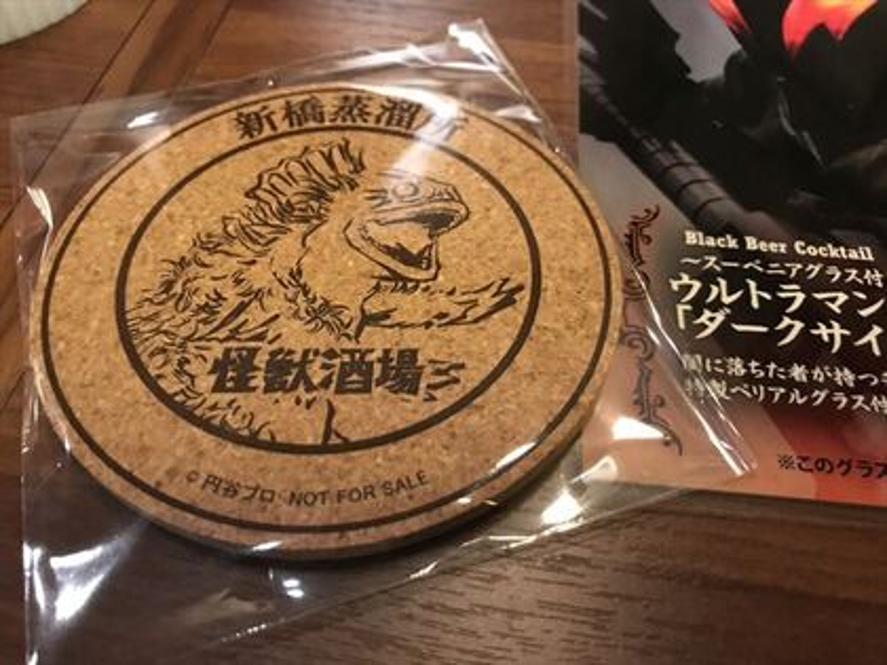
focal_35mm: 28
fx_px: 717
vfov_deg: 49.7
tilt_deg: -54.9
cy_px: 332
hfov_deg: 63.4
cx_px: 444
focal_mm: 3.99
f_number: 1.8
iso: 100
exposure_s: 1/4
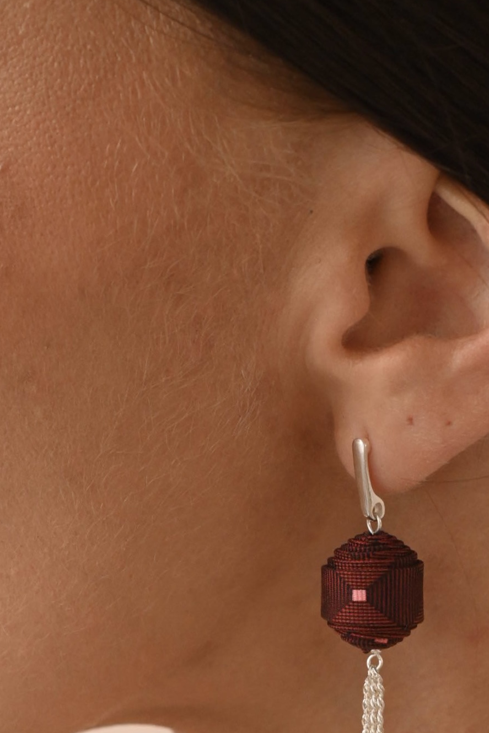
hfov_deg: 13.4
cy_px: 811
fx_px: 2078
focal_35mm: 102
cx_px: 212
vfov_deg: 19.2
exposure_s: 1/320
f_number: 5.6
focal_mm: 38
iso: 2500
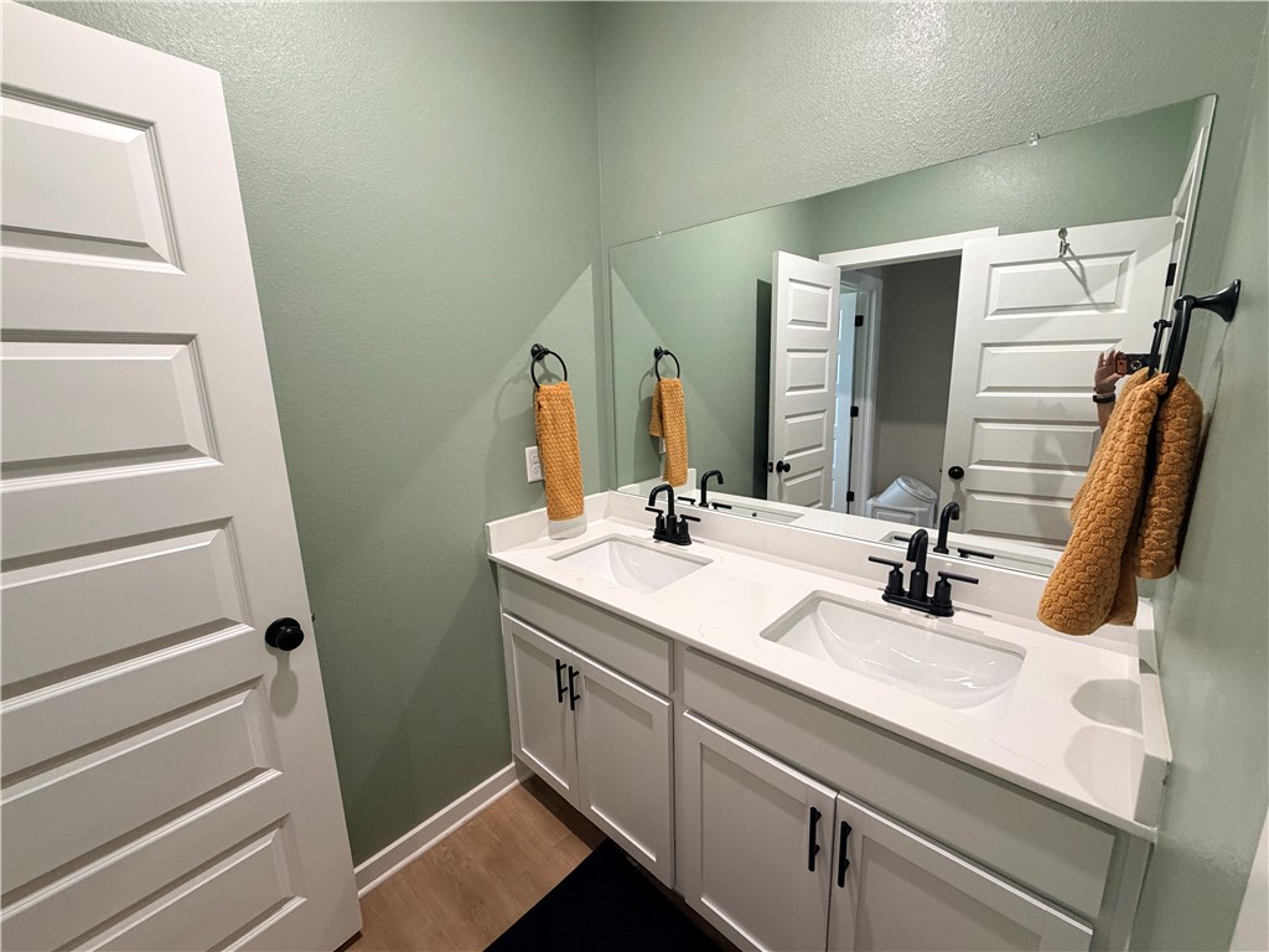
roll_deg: +1.0
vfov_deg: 85.7
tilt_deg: -11.8
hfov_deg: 102.1
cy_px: 476
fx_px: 513
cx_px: 634
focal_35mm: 14
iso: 500
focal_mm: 2.22
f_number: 2.2
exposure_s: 1/60
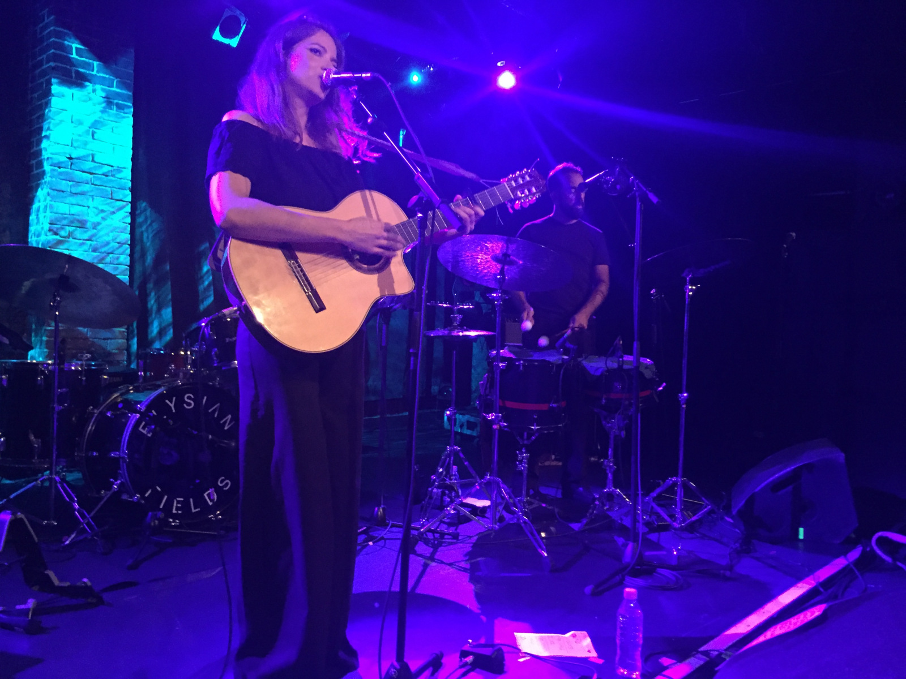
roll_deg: -1.7
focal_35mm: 29
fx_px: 759
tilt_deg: -1.9
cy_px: 340
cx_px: 453
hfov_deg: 61.7
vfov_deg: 48.2
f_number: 2.2
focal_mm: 4.15
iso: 1000
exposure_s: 1/17
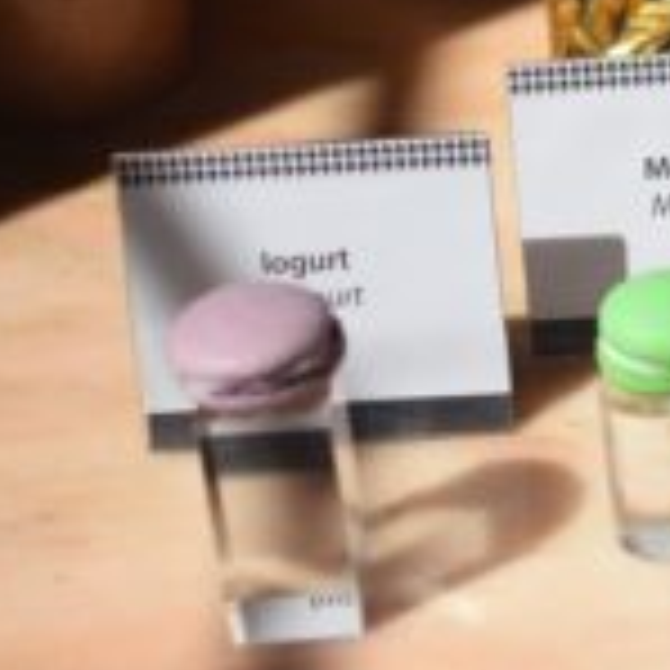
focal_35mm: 192
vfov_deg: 9.1
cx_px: 1241
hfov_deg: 8.7
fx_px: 4201
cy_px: 200
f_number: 2
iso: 100
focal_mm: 35
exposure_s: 1/4000
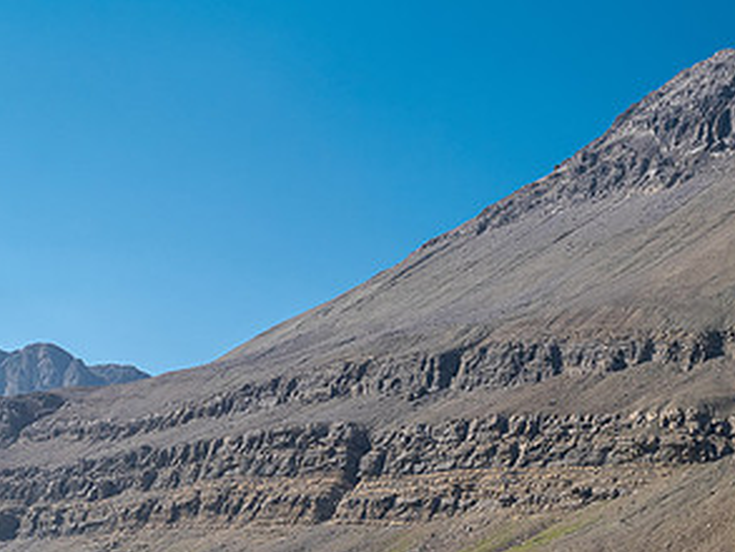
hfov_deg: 23.2
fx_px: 1763
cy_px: 503
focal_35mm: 83
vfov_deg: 17.5
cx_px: 577
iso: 200
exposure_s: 1/160
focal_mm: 21
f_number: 8
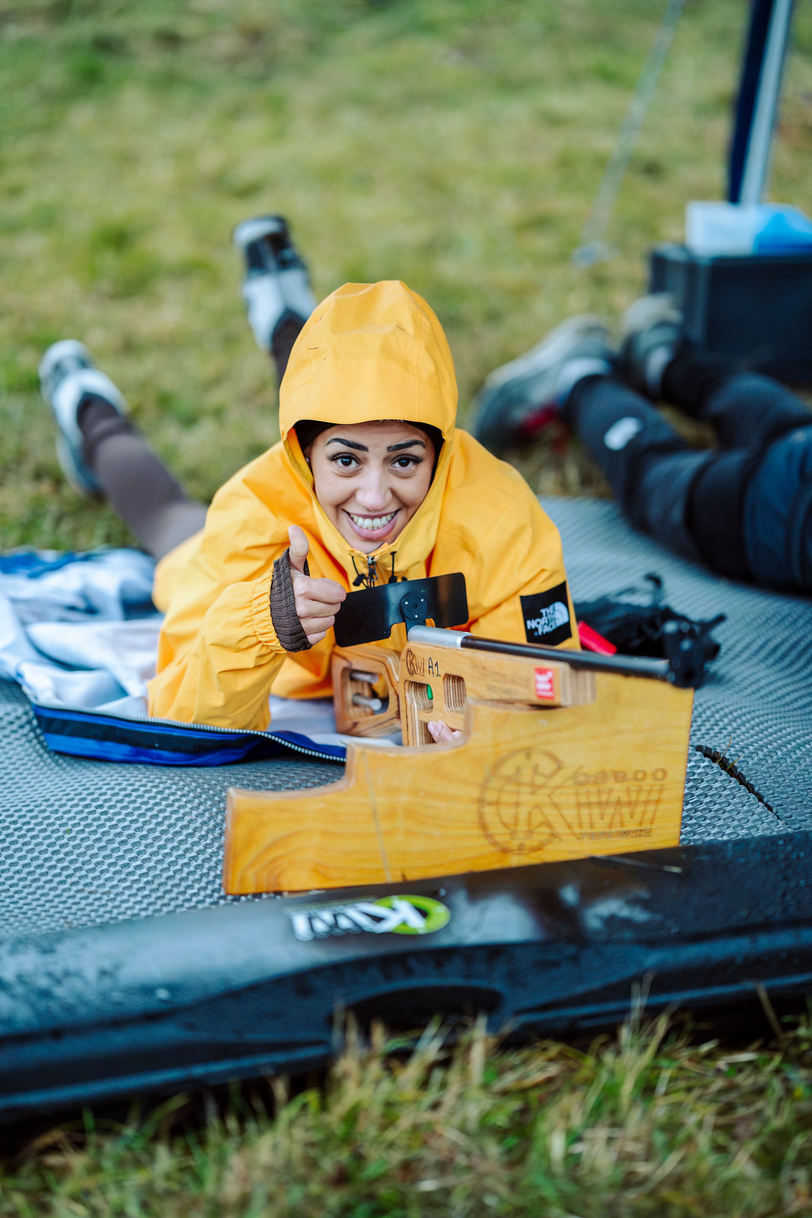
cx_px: 406
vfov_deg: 23.9
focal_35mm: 85
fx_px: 2876
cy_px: 609
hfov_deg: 16.1
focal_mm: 85
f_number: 1.4
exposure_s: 1/400
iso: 5000
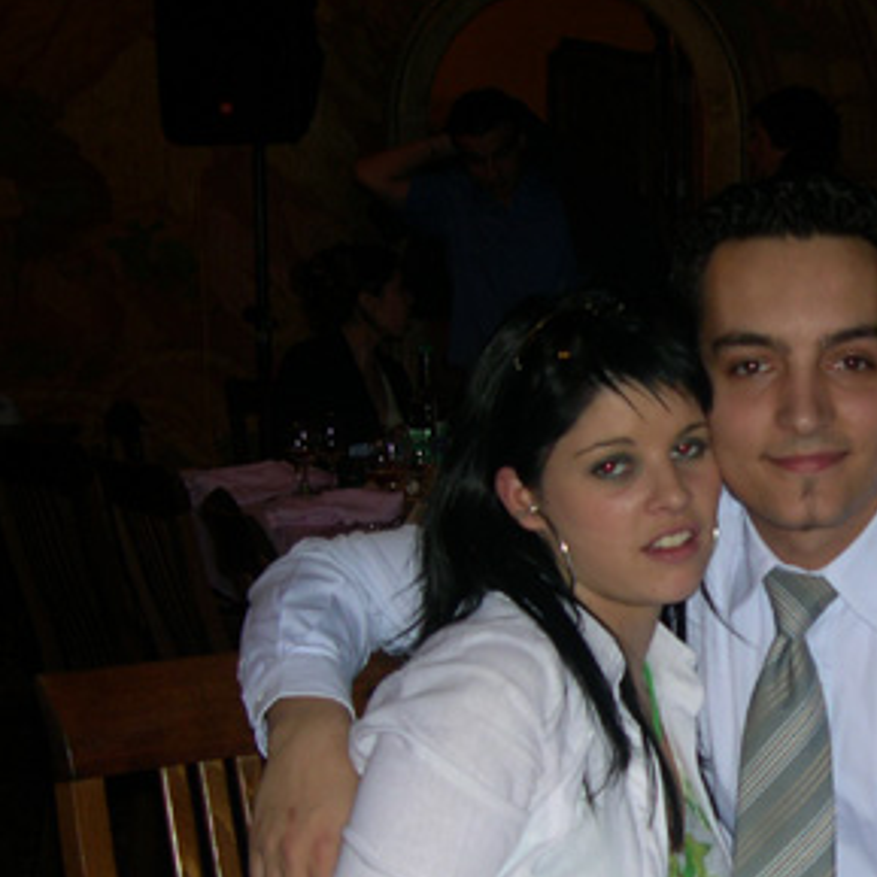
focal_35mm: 77
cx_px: 783
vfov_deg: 22.4
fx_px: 2207
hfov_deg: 22.0
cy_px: 543
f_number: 2.9
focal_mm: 9
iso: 100
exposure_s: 1/60
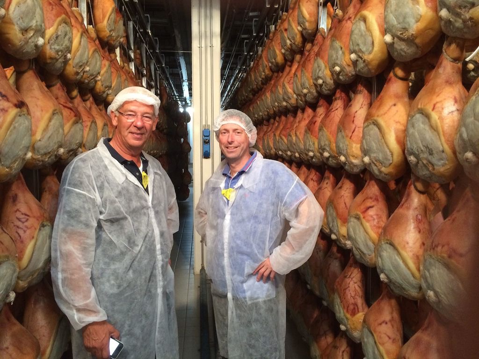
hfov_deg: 60.0
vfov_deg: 46.8
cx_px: 240
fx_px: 415
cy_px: 180
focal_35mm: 30
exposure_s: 1/33
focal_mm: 4.12
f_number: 2.2
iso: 320
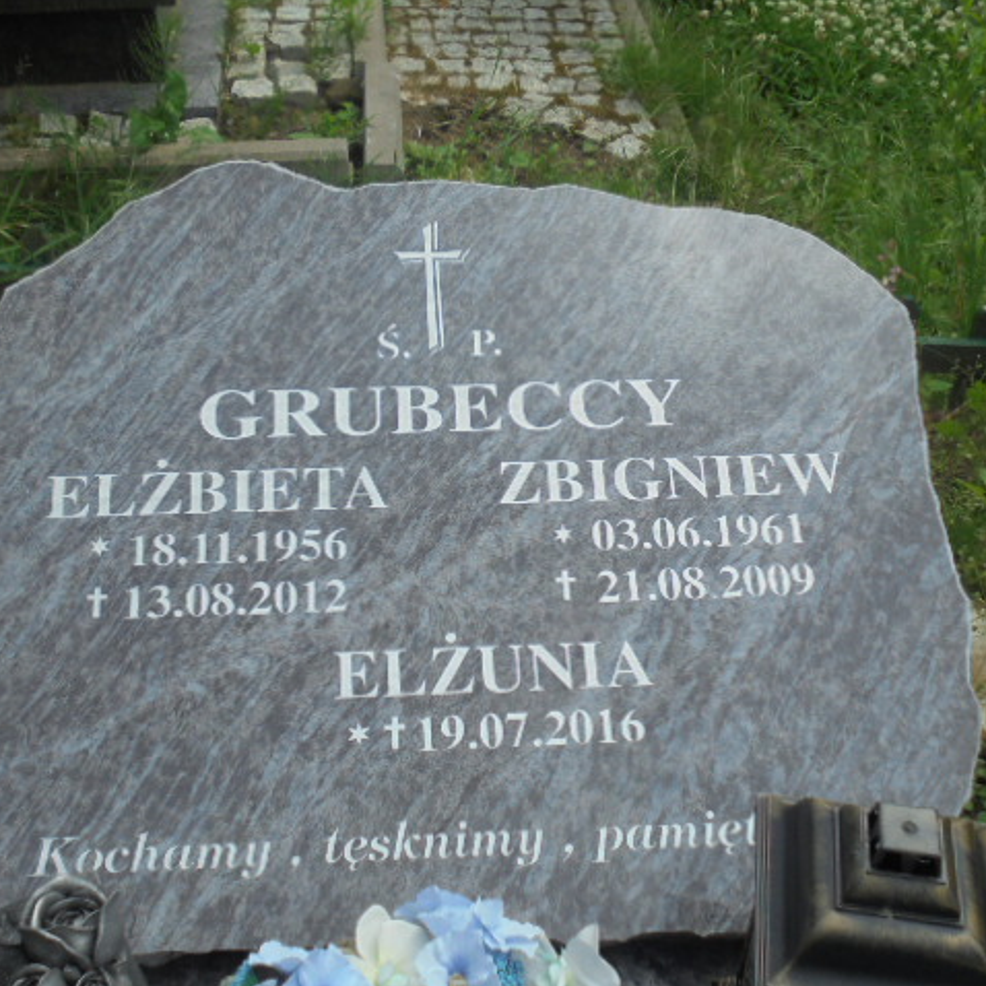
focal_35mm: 45
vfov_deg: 37.6
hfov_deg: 37.5
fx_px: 1450
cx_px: 462
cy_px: 493
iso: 100
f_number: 4.2
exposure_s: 1/640
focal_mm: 6.9
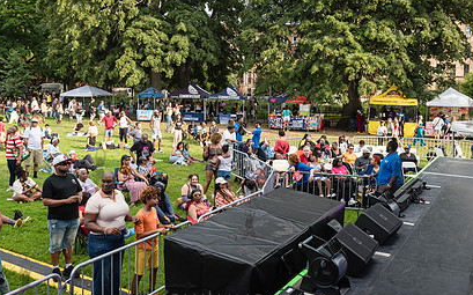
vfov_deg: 36.0
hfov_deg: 55.3
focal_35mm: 35
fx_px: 451
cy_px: 107
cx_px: 249
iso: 1000
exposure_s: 1/640
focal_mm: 24
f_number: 6.3
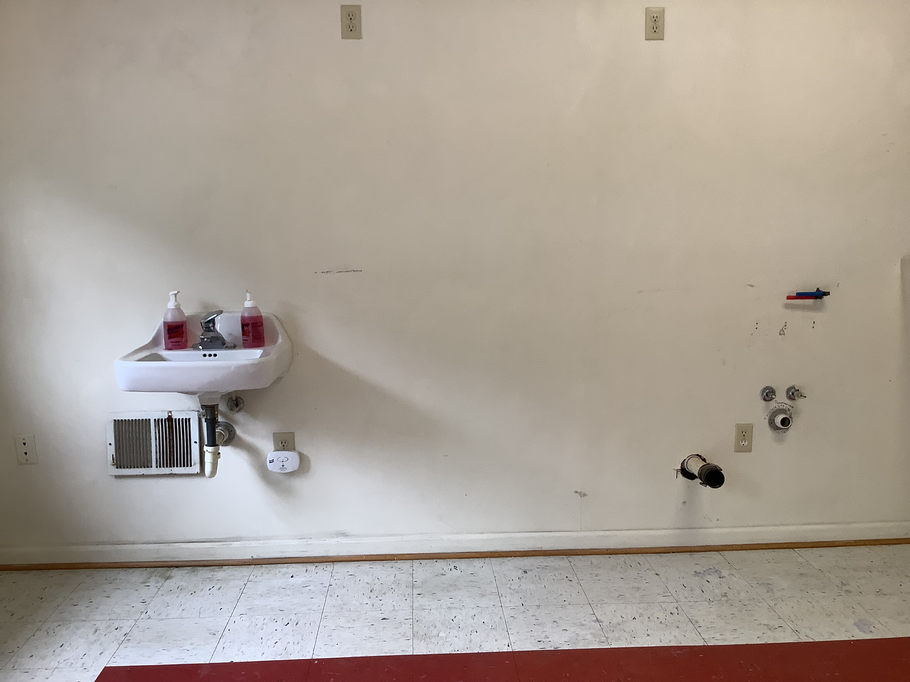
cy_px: 341
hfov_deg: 58.4
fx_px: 815
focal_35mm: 31
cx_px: 455
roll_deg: +0.6
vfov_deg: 45.4
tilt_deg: -9.9
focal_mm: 3.3
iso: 64
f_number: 2.4
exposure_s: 1/50
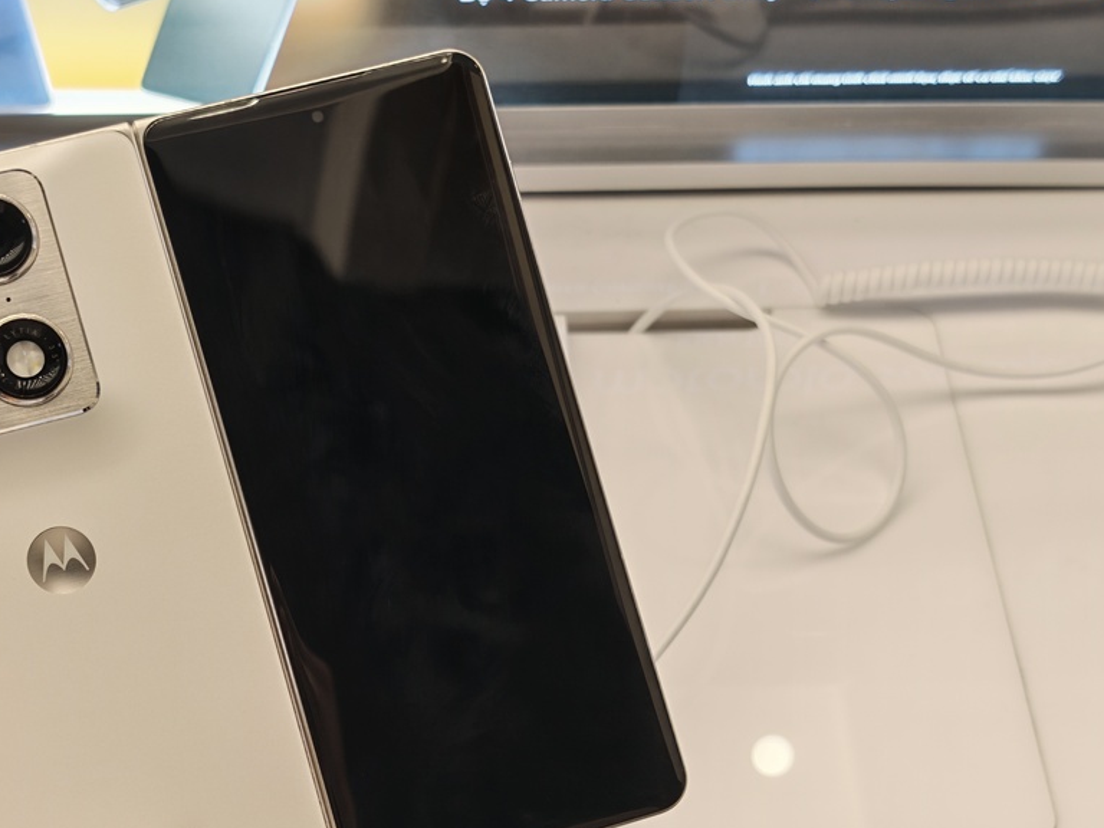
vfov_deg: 21.6
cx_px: 392
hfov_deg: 28.4
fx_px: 2169
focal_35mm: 68
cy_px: 516
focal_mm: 6.55
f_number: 1.6
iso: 50
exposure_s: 1/50
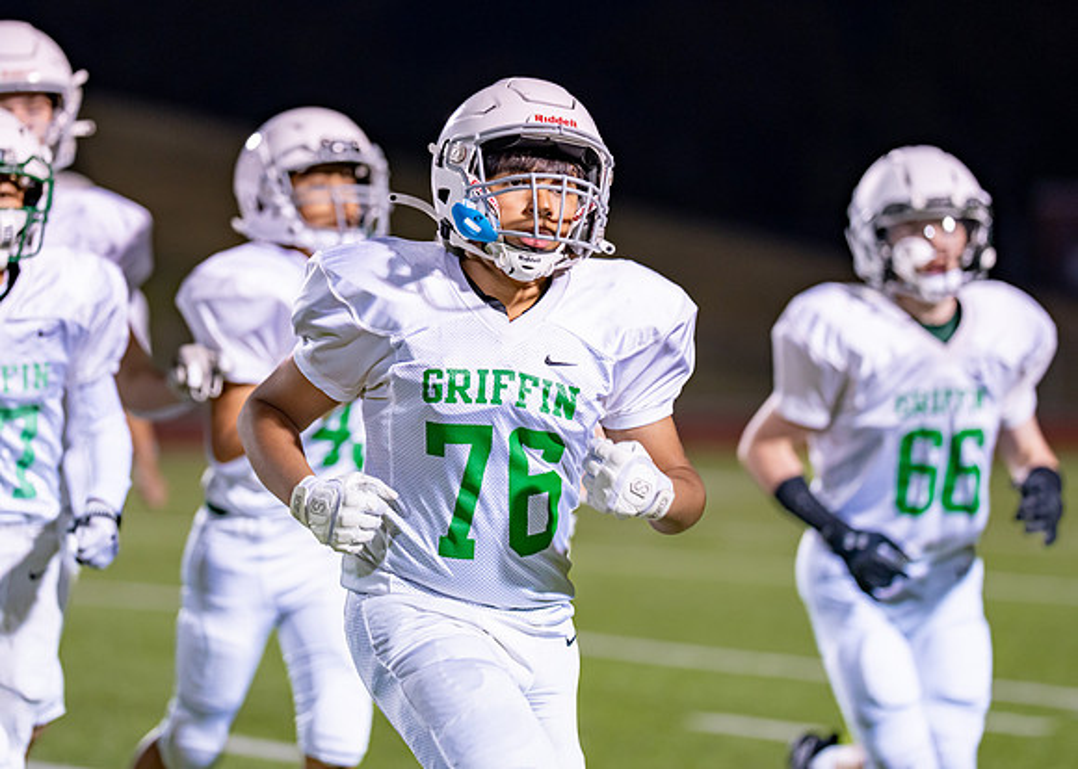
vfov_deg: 8.3
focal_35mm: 174
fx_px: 5333
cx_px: 490
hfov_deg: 11.5
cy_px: 309
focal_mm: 135
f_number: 1.8
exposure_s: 1/500
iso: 500
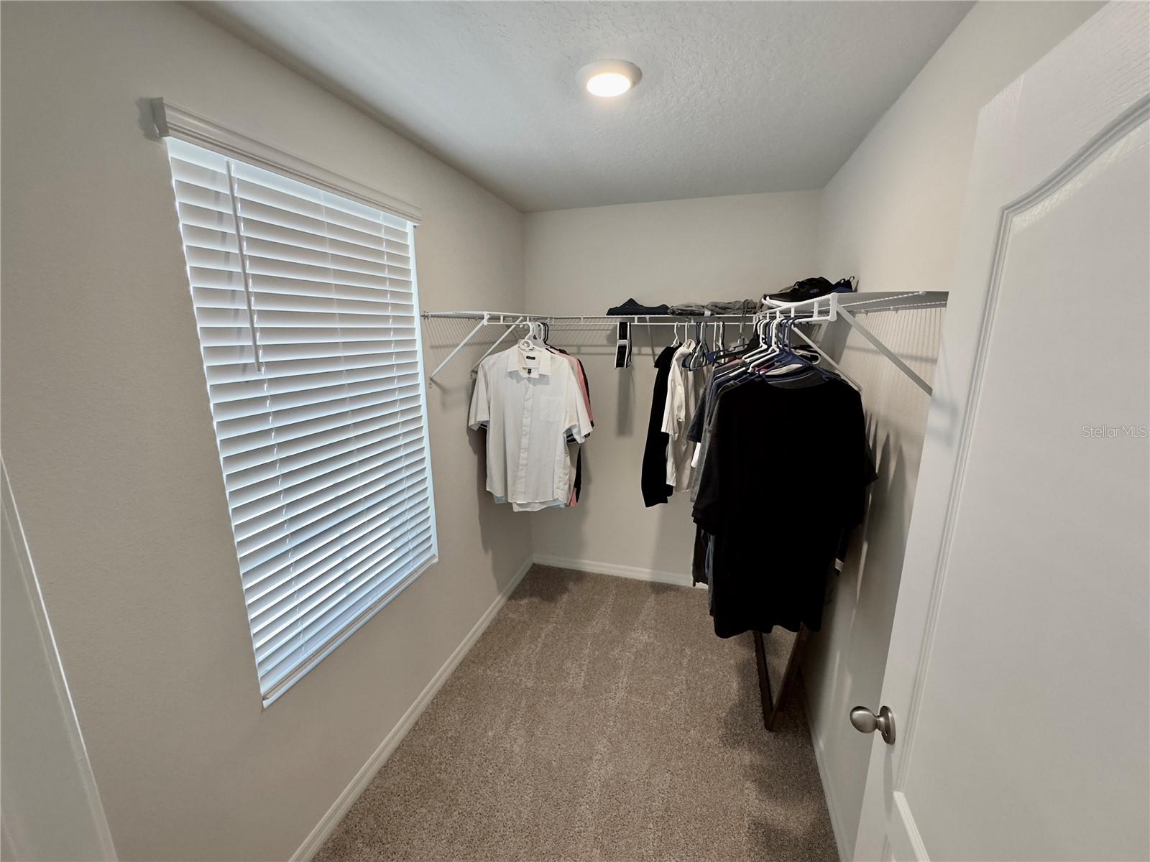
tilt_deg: -13.5
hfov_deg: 102.1
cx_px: 575
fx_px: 465
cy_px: 431
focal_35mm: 14
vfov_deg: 85.7
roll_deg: -0.4
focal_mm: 2.22
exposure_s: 1/120
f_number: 2.2
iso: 250
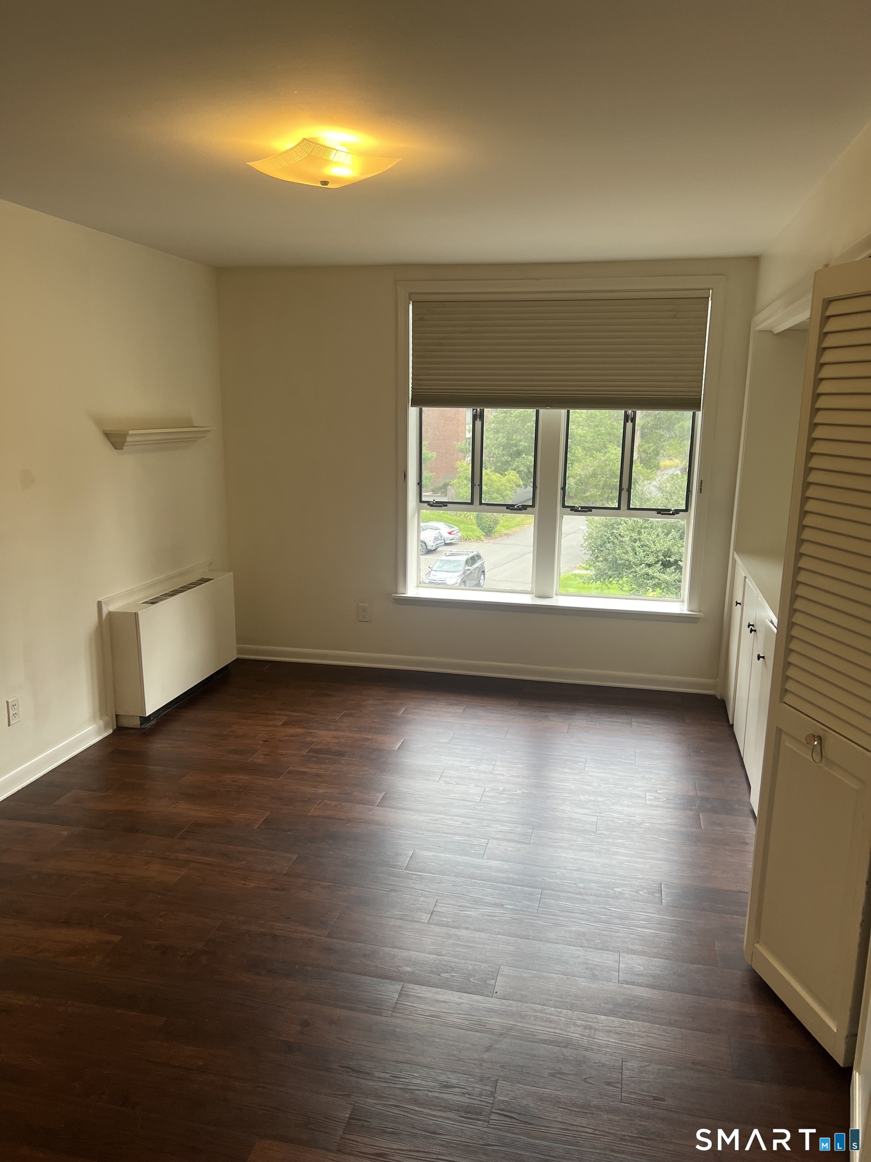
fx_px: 872
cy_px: 581
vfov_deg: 67.3
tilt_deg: -10.2
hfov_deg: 53.1
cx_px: 436
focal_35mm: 26
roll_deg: -0.8
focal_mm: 5.7
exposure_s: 1/120
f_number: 1.5
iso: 64
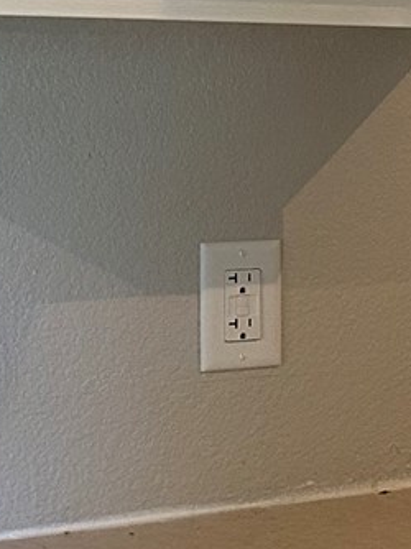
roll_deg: -1.1
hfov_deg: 9.5
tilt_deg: -2.8
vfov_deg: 14.3
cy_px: 196
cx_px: 1001
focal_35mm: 138
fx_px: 2187
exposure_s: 1/60
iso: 320
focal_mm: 6.86
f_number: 1.78
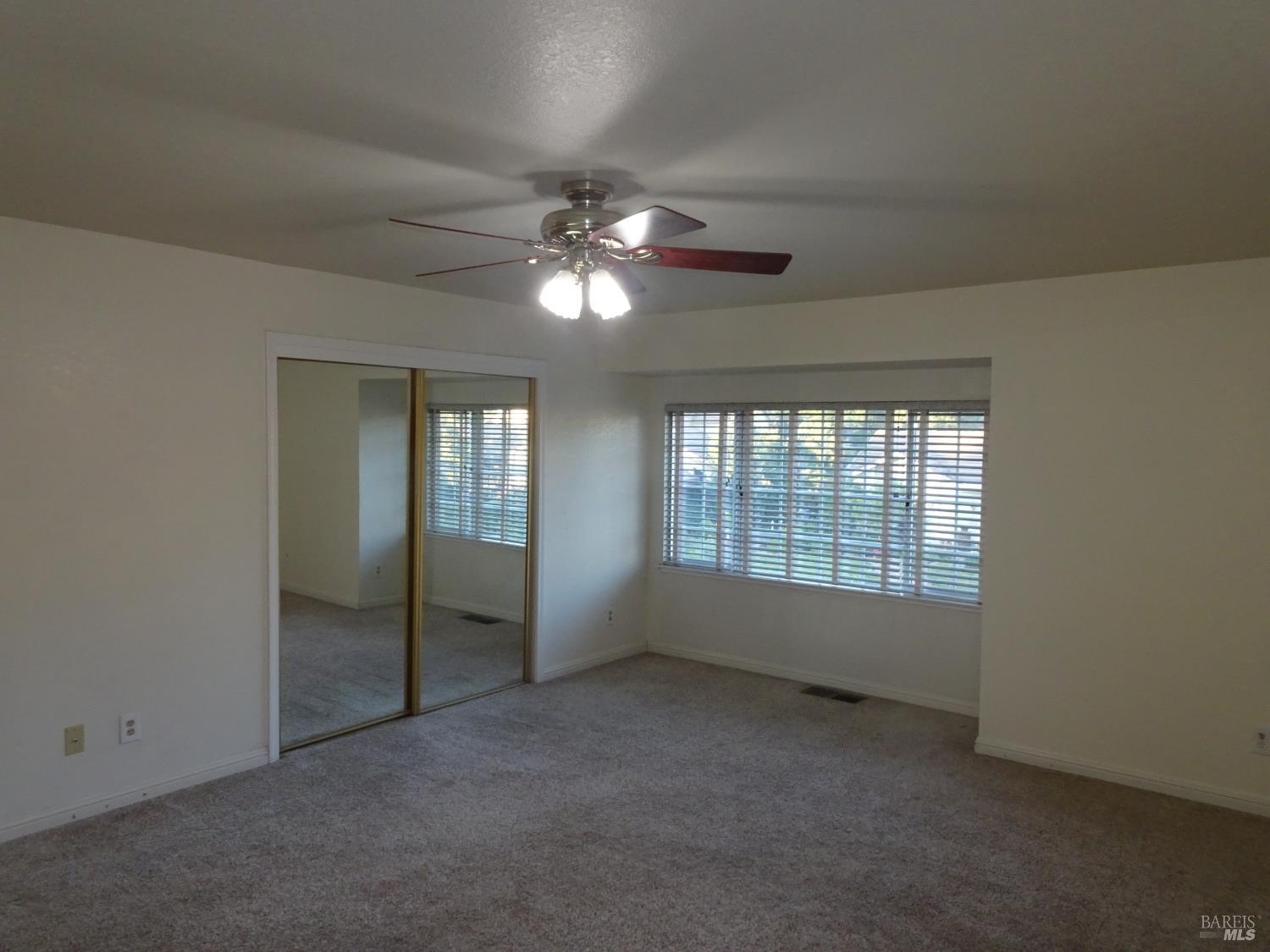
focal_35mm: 24
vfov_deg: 56.8
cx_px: 635
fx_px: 881
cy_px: 476
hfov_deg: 71.6
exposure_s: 1/30
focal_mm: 4.1
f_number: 3.5
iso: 250
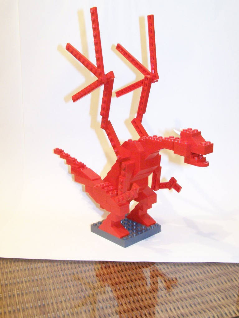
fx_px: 368
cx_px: 120
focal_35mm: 40
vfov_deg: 46.8
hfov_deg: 36.0
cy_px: 159
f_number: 5.6
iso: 400
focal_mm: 6.7
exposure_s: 1/4
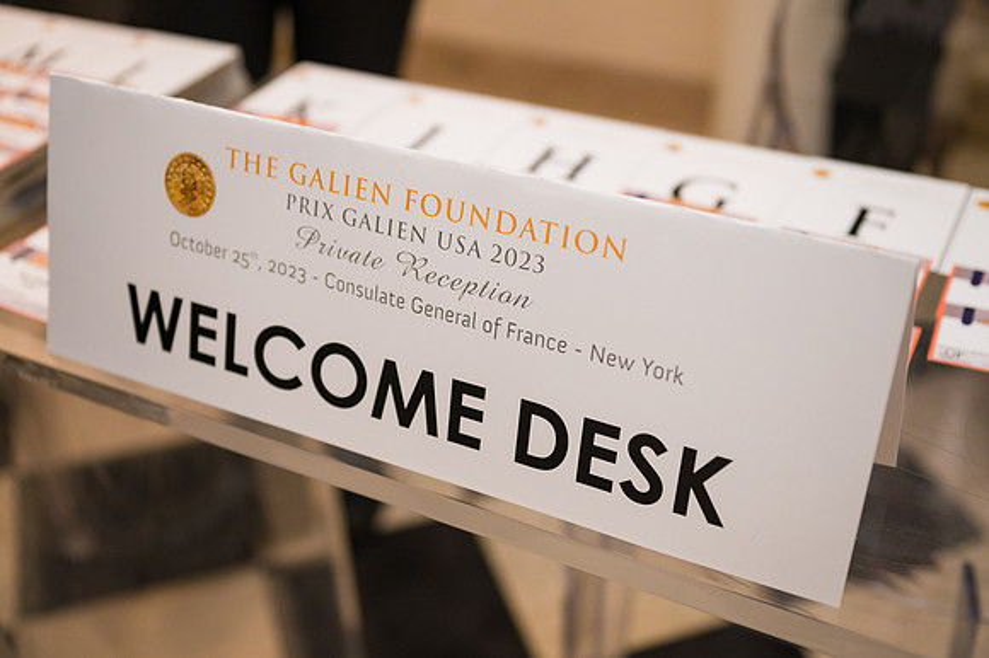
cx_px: 495
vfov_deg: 30.1
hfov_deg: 43.9
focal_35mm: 45
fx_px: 1226
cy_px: 330
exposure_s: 1/200
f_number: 3.2
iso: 1250
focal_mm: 42
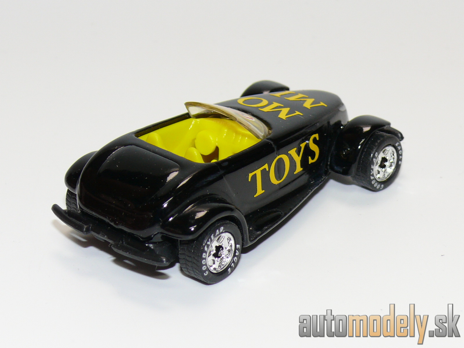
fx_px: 1381
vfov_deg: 14.4
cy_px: 174
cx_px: 232
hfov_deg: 19.1
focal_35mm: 103
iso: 100
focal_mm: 13.6
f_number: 4
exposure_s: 1/30
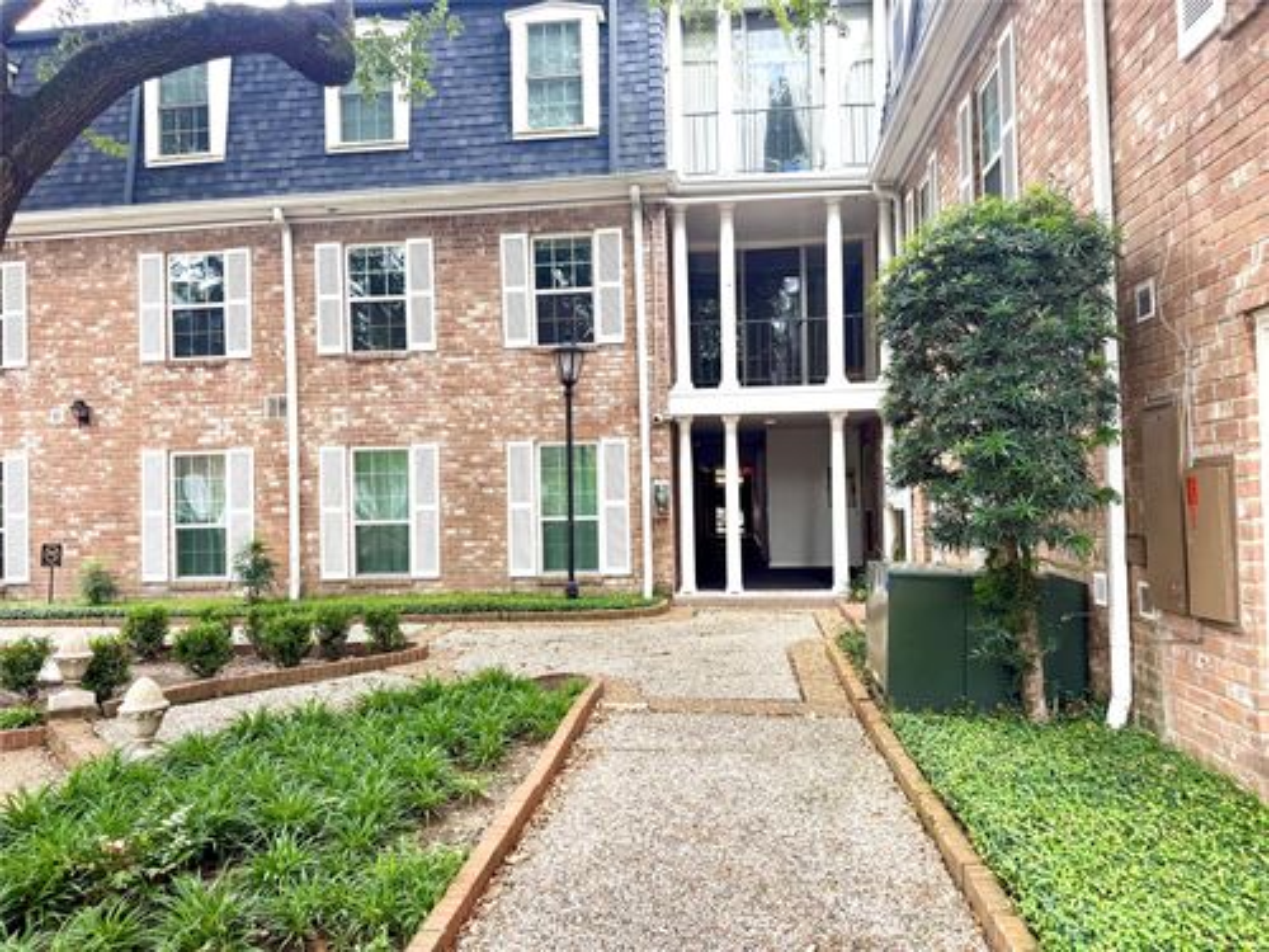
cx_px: 634
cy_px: 476
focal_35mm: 24
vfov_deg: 56.8
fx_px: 880
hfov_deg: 71.6
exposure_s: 1/149
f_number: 1.78
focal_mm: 6.76
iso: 64
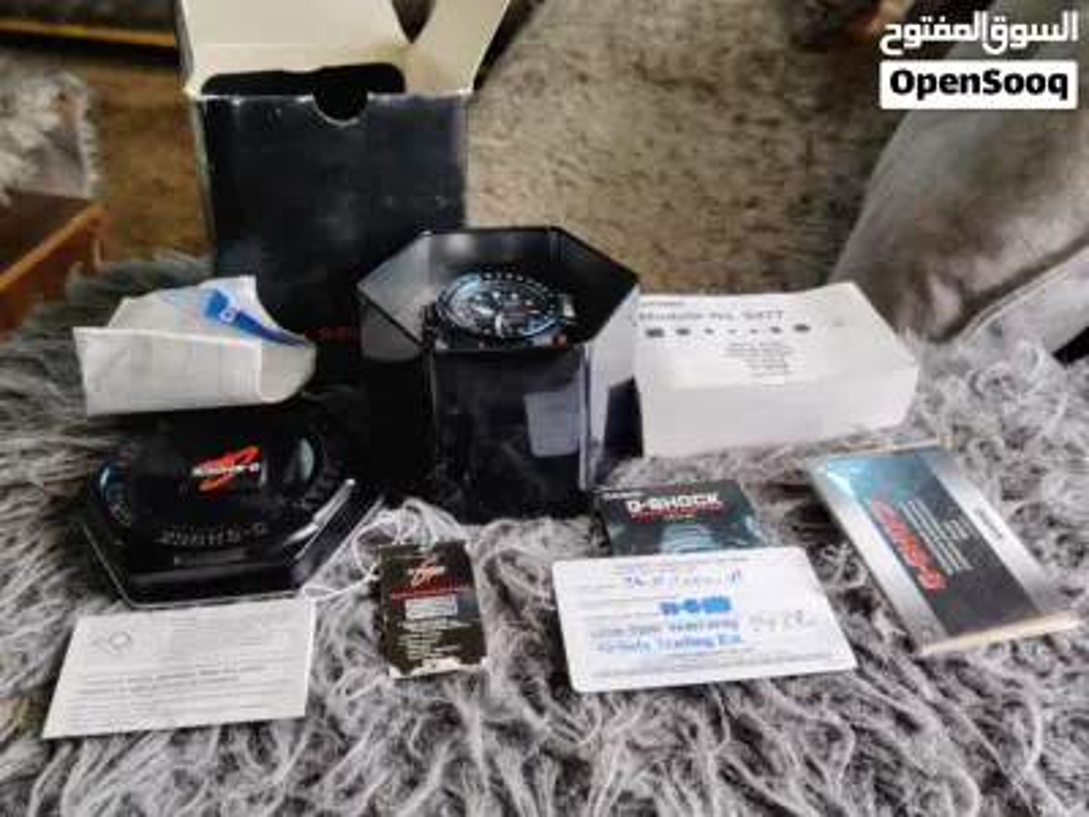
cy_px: 408
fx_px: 1070
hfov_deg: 54.0
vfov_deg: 41.8
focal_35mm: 34
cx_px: 544
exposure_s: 1/50
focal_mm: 5.25
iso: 132
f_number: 1.75
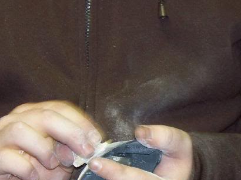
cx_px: 75
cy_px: 112
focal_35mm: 200
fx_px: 1392
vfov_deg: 7.4
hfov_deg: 9.9
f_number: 3.4
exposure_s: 1/50
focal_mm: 16.86
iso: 200
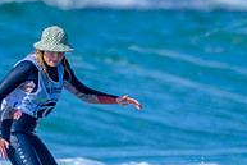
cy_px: 159
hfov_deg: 0.6
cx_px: 76
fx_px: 22733
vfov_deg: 0.4
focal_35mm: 3311
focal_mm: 800
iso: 250
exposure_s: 1/2000
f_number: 6.3
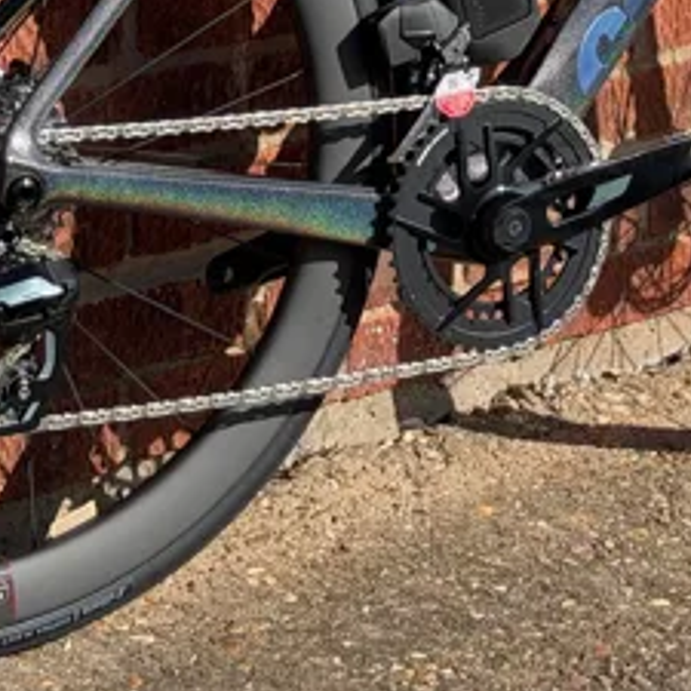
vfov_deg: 11.4
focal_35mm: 151
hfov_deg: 11.6
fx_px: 3410
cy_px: -129
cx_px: 473
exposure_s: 1/2762
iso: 64
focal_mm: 6.76
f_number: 1.78
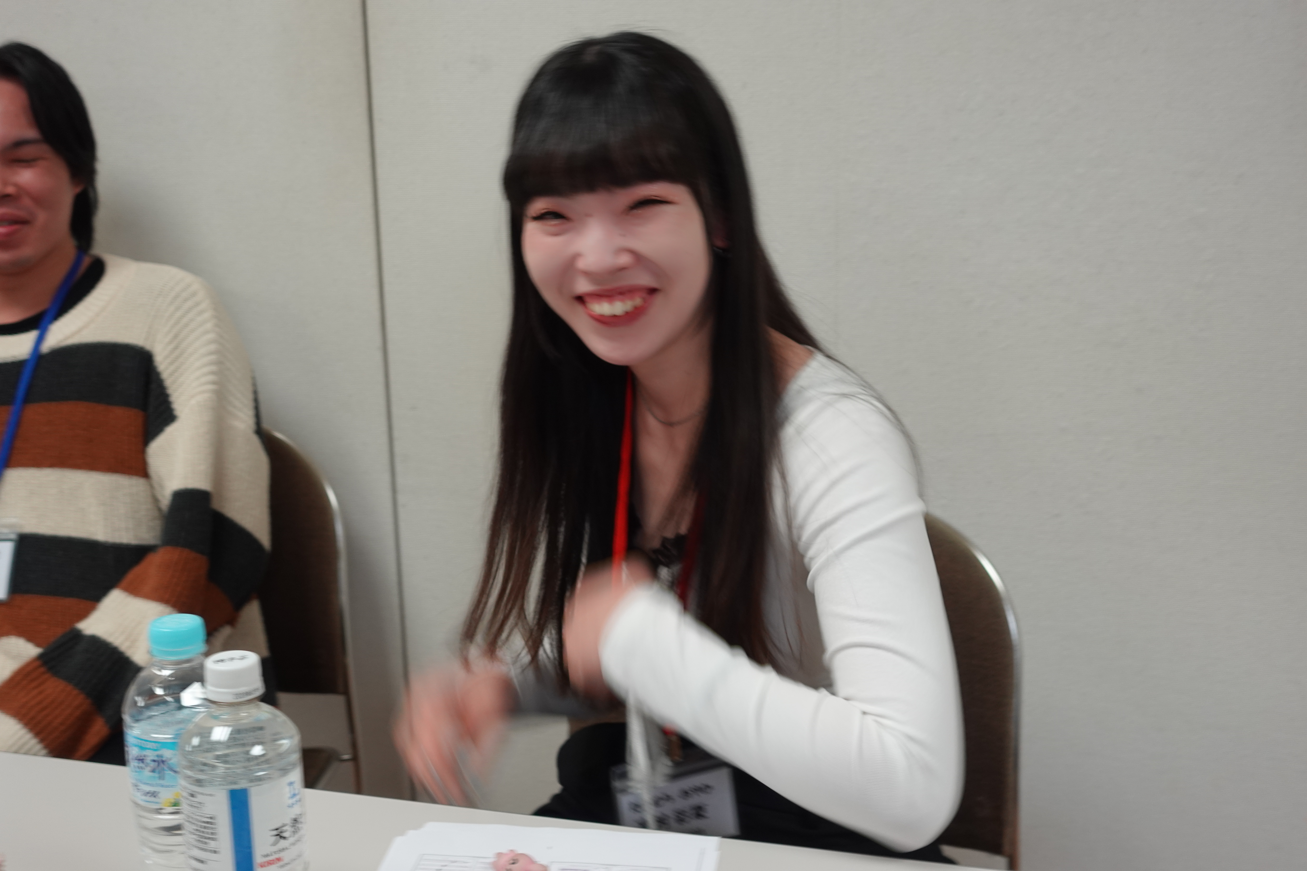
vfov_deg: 28.6
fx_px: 1706
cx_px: 654
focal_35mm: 47
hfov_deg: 41.9
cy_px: 436
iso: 250
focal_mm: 17.79
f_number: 2.8
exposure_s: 1/50
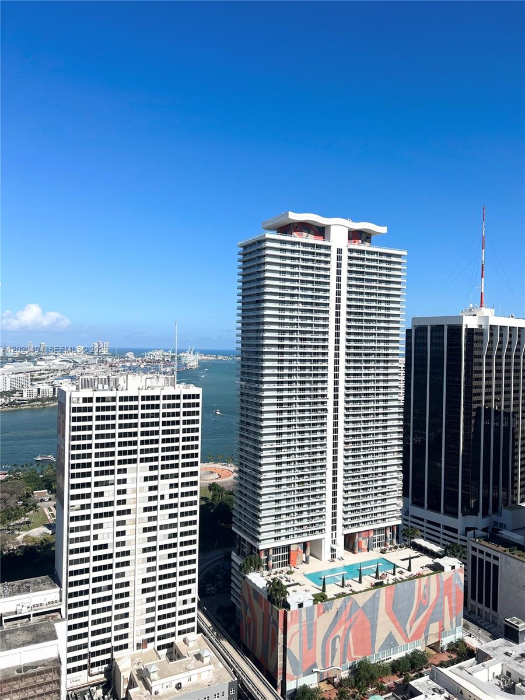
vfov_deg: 67.3
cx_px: 262
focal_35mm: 26
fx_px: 526
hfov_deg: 53.1
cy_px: 350
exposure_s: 1/9434
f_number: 1.5
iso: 50
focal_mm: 5.7
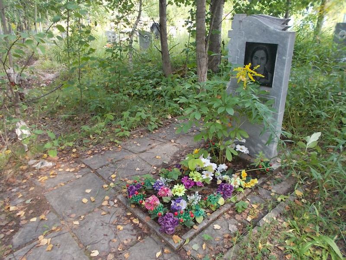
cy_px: 130
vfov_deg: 53.1
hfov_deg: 67.3
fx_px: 260
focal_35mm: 26
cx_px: 173
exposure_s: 1/25
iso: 80
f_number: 3.2
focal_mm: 4.6
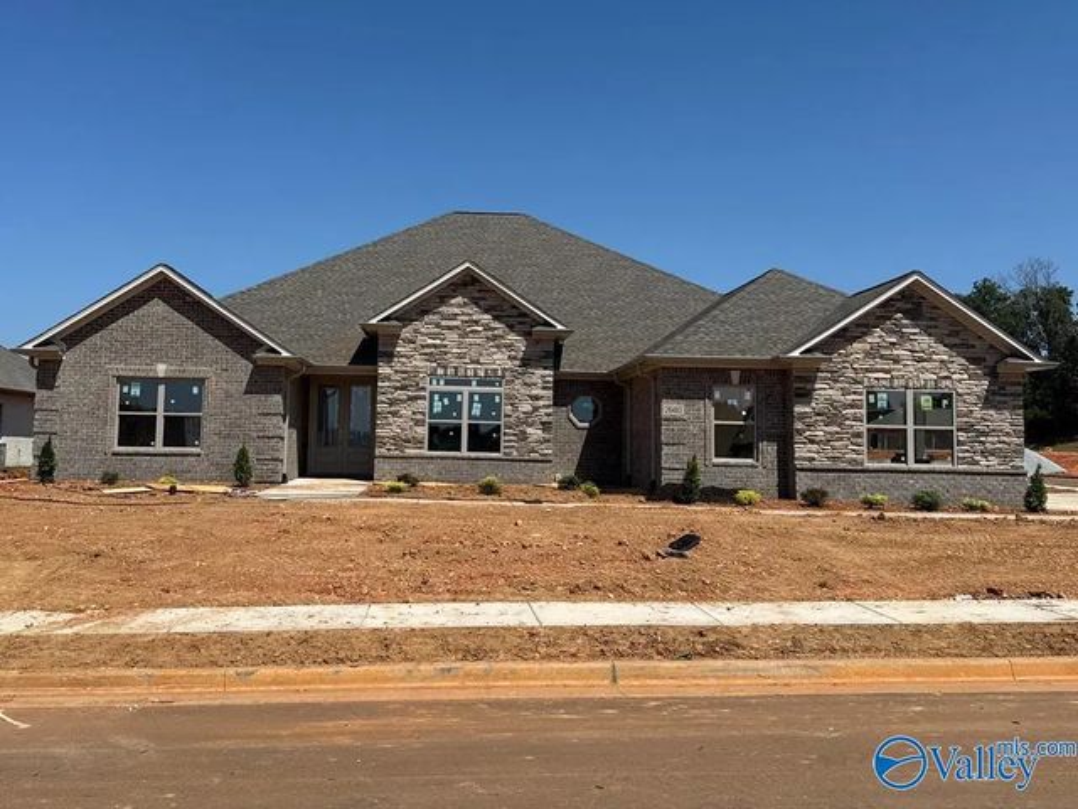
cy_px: 404
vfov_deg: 56.8
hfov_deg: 71.6
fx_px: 747
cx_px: 539
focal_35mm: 24
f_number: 1.78
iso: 80
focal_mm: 6.76
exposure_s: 1/6711
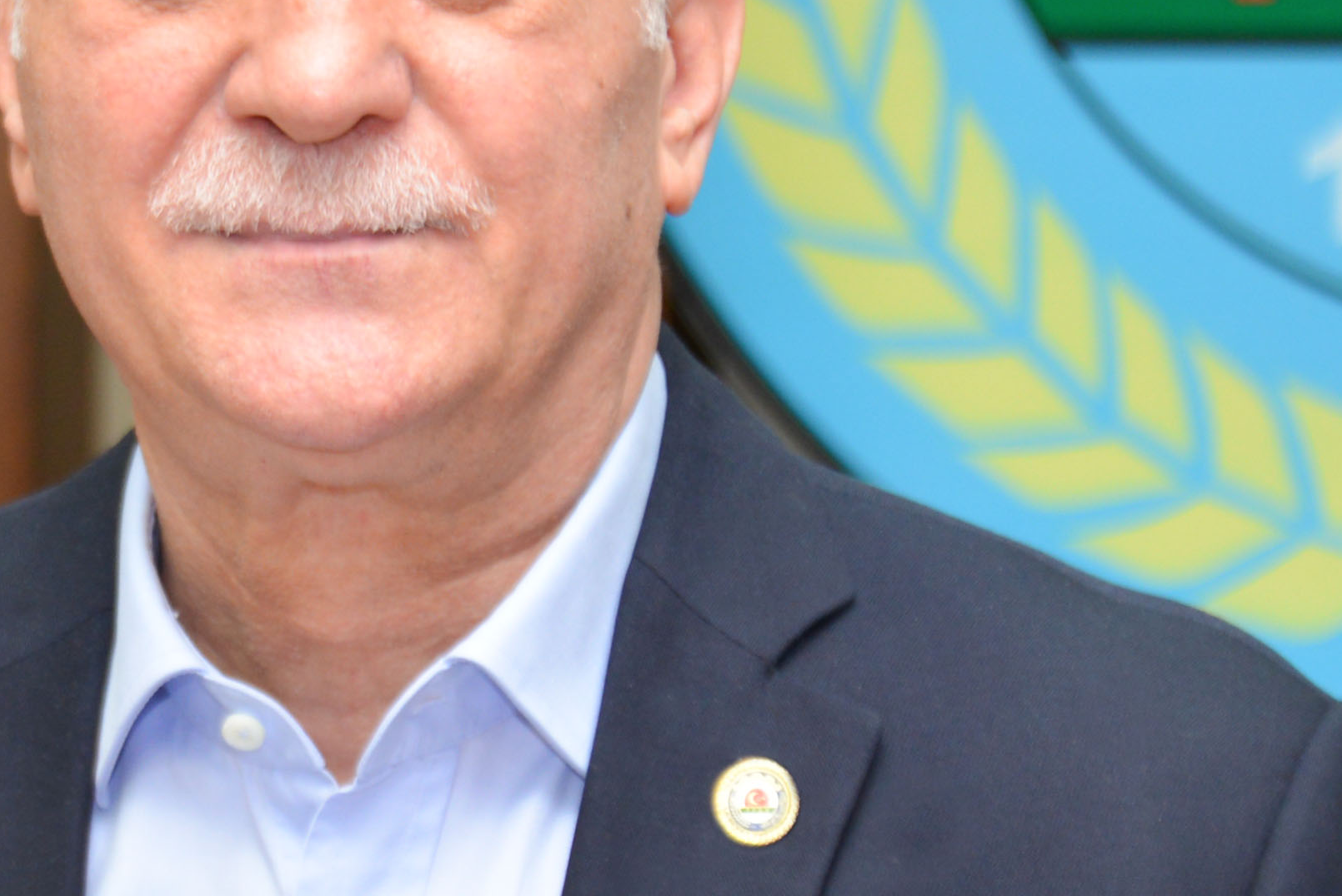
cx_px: 285
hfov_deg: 7.6
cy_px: 609
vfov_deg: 5.1
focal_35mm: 269
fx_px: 10032
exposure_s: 1/60
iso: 640
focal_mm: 72
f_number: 4.5
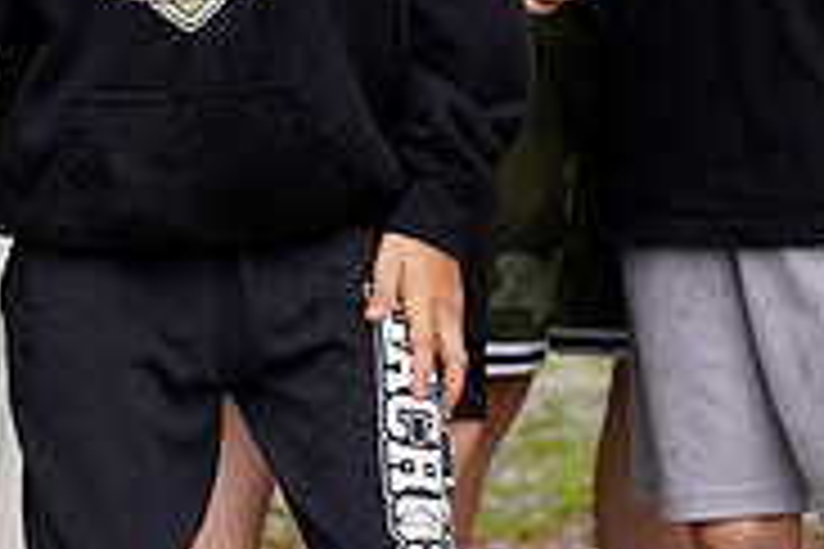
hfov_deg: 3.6
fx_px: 13160
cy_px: -236
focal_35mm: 575
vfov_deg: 2.4
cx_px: 356
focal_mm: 181
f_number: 2.8
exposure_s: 1/400
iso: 320
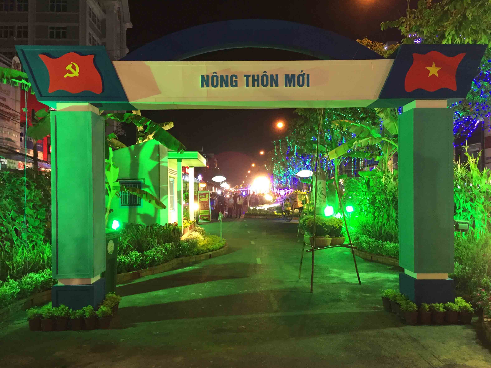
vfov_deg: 46.8
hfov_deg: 60.0
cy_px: 189
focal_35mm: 30
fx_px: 426
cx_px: 247
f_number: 2.2
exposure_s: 1/33
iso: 250
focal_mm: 4.15
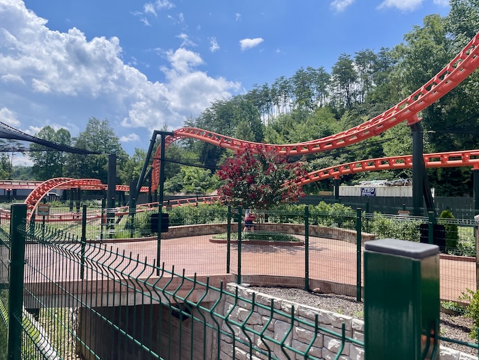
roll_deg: -0.3
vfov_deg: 53.1
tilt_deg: +6.3
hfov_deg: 67.3
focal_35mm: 26
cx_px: 240
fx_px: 360
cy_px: 180
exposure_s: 1/3731
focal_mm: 4.2
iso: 32
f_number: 1.6
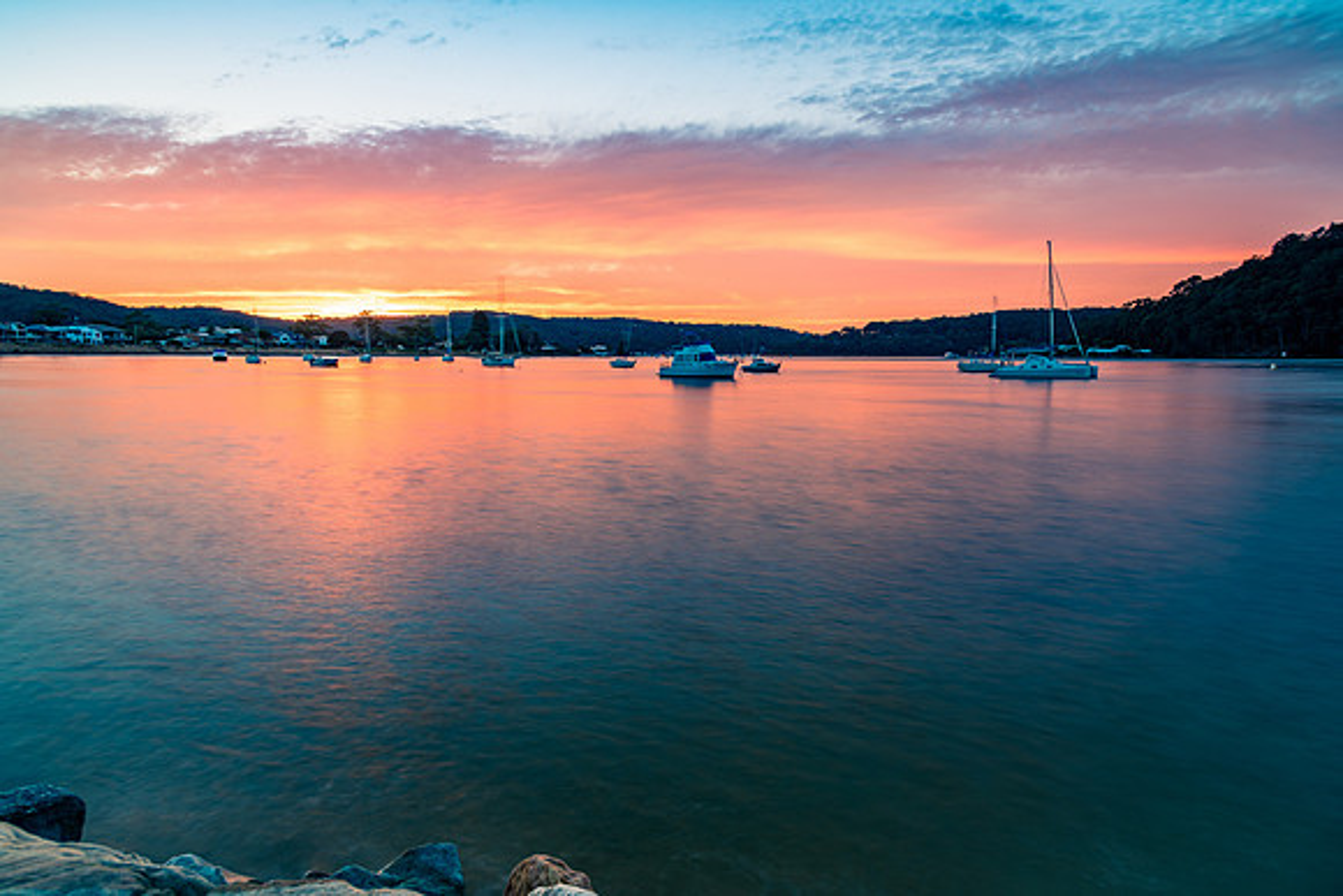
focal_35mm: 24
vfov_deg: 53.0
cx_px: 671
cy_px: 448
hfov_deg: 73.5
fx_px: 899
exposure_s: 6
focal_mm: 24
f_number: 9
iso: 50
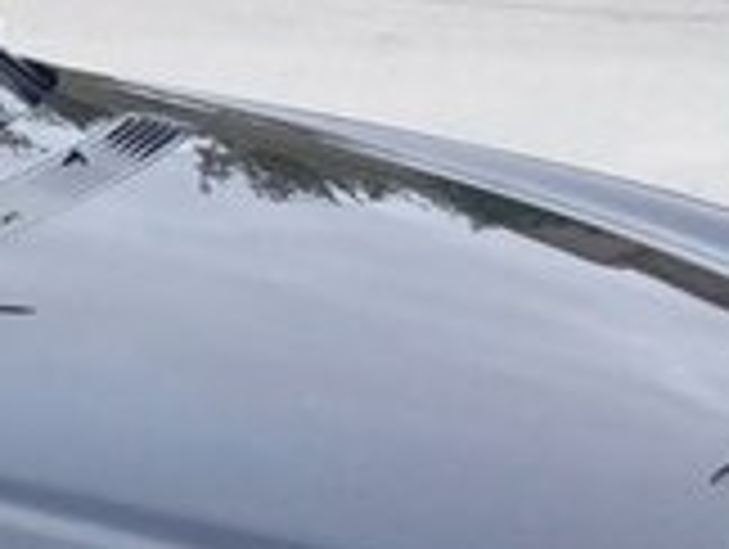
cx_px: -387
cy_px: 785
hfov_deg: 15.8
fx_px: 2404
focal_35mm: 114
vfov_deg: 12.5
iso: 200
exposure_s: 1/20
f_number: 1.9
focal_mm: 3.7
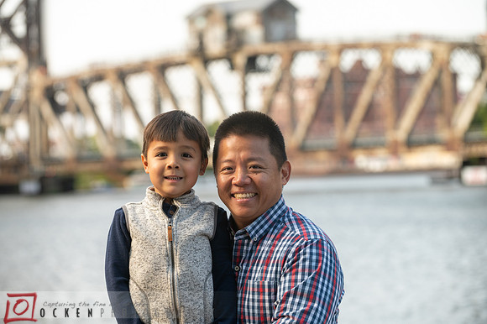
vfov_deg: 10.5
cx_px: 244
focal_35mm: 130
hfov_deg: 15.8
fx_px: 1758
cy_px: 162
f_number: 4
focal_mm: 130
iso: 400
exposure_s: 1/500
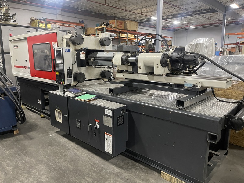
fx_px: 176
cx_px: 122
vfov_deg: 54.9
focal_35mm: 25
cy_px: 92
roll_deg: +0.4
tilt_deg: -11.3
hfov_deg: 69.4
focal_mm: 5.1
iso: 500
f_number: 1.6
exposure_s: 1/60
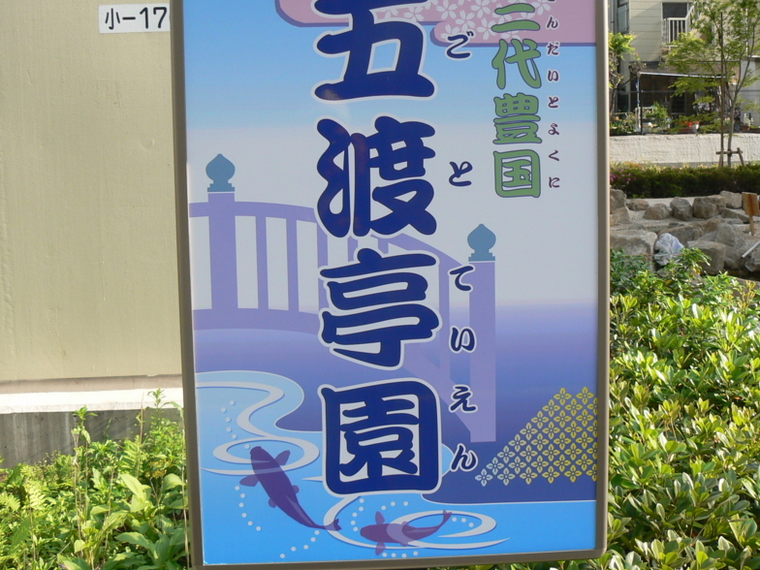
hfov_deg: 40.4
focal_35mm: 47
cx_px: 382
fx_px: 1032
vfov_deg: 30.8
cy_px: 234
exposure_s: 1/125
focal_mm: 6
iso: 80
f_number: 5
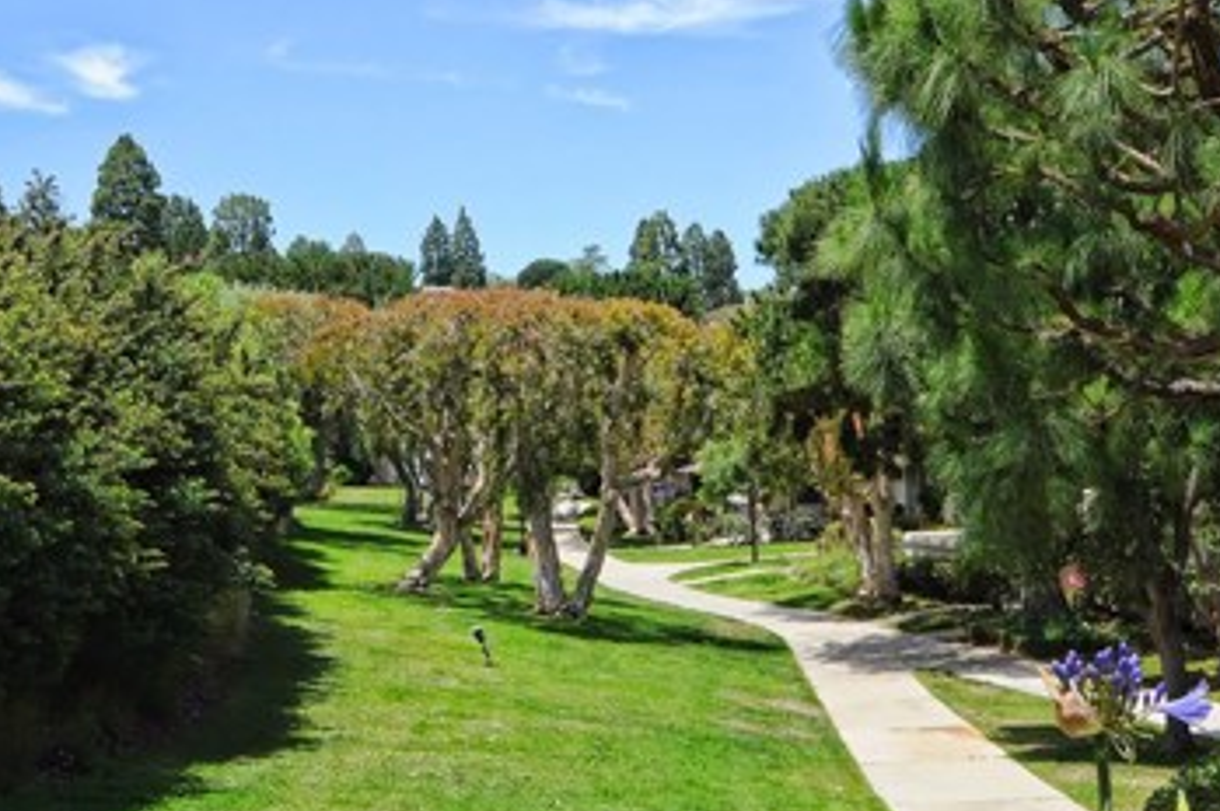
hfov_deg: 30.5
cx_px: 482
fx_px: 2235
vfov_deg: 20.5
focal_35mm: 66
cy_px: 547
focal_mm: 24
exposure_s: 1/200
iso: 320
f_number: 14
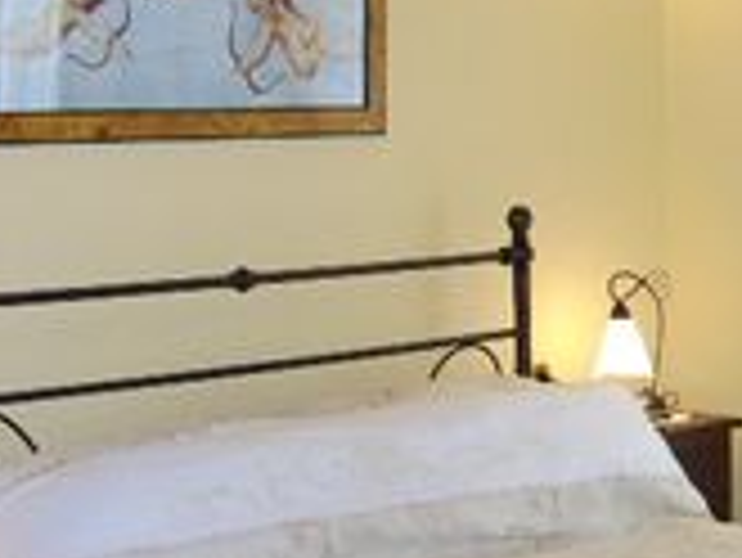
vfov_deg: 21.3
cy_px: 202
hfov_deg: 28.1
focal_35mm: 69
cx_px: 355
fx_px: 1480
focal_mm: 8.13
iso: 200
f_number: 2.7
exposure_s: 1/30
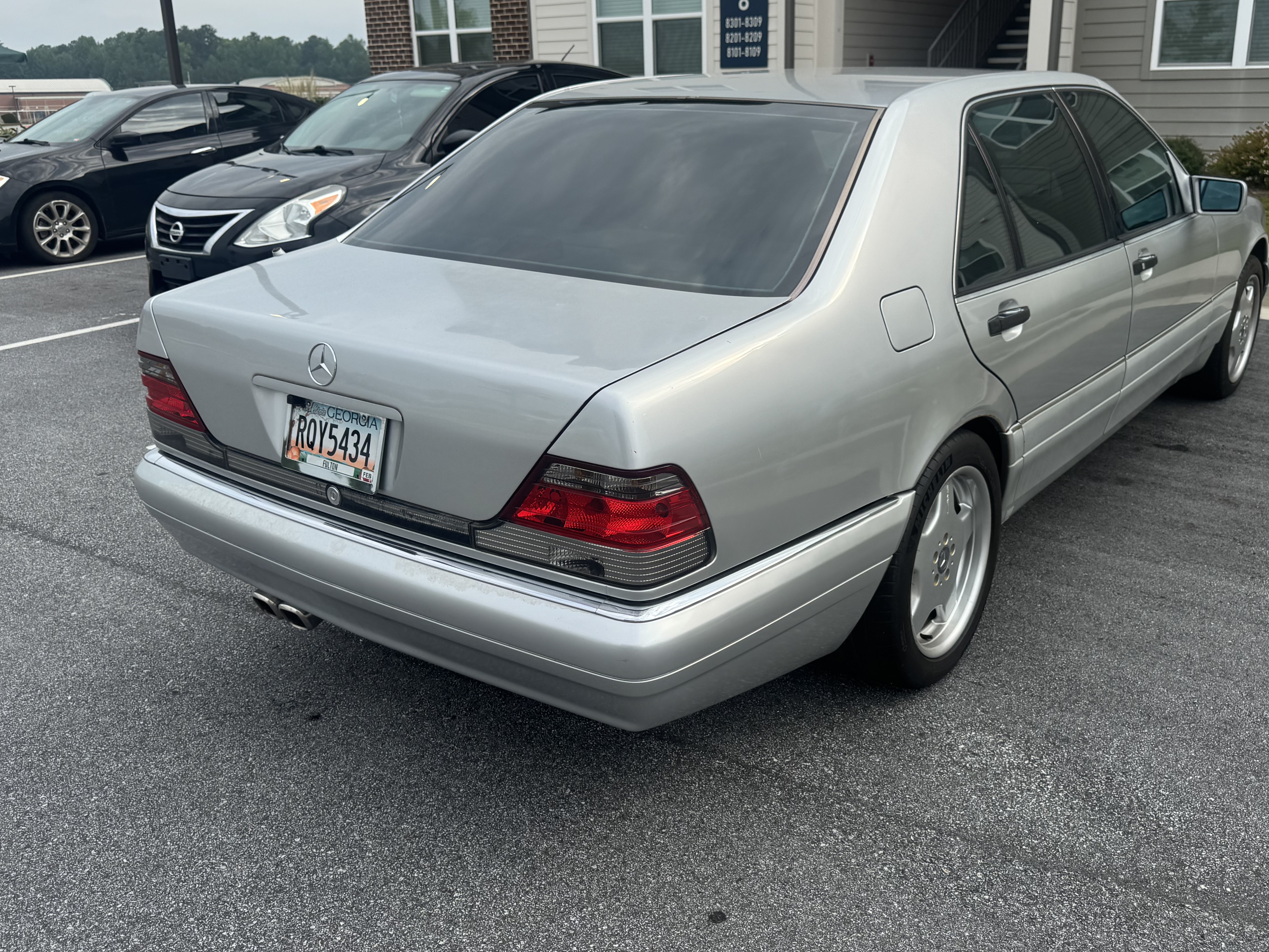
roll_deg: +1.3
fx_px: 1137
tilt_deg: -16.5
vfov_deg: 45.4
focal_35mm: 31
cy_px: 449
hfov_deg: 58.3
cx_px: 688
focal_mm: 6.76
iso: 80
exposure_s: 1/1721
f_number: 1.78
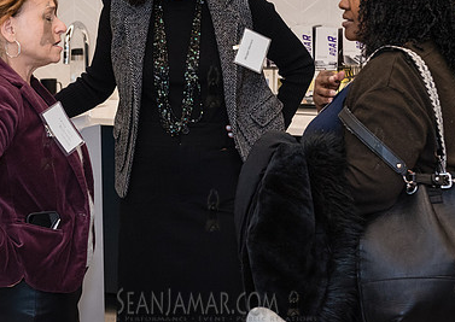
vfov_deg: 13.7
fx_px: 1327
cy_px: 49
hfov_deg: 19.4
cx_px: 185
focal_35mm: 103
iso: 2000
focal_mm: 56
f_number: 4.5
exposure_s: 1/160
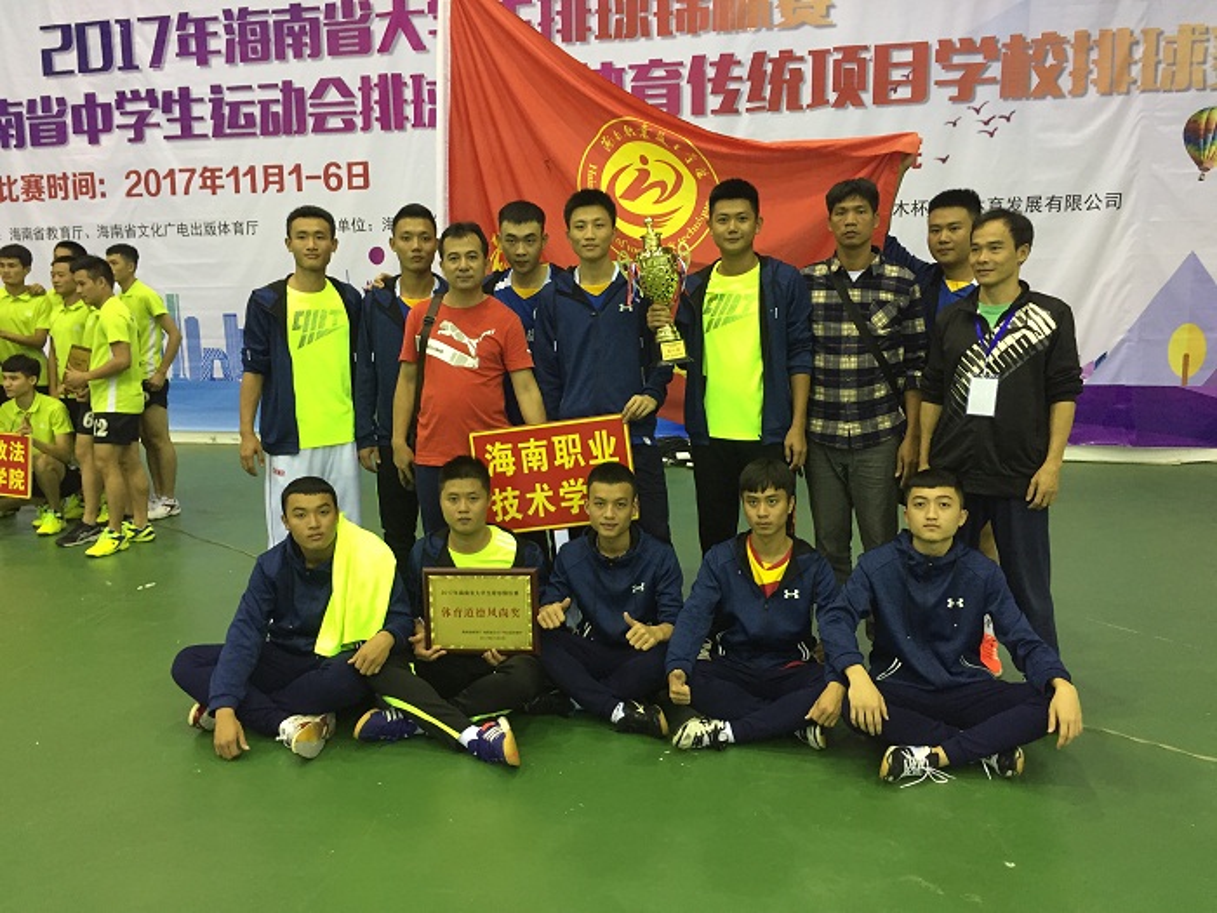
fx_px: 1020
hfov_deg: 61.7
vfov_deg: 48.2
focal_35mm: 29
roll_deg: -0.1
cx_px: 608
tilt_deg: -9.0
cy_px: 456
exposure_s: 1/33
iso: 160
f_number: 2.2
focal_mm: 4.15
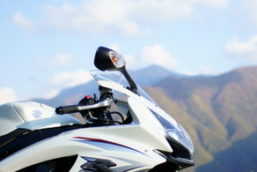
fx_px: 529
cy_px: 90
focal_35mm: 74
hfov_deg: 27.1
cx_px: 181
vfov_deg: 18.4
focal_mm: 30
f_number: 1.4
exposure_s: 1/4000
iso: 200
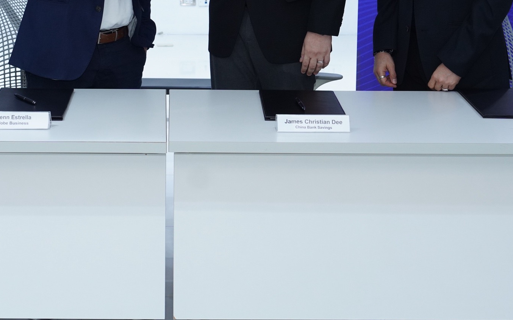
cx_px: 171
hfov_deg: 29.2
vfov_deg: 17.8
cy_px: -55
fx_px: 979
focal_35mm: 70
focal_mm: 31
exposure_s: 1/160
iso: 1000
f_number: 4.5
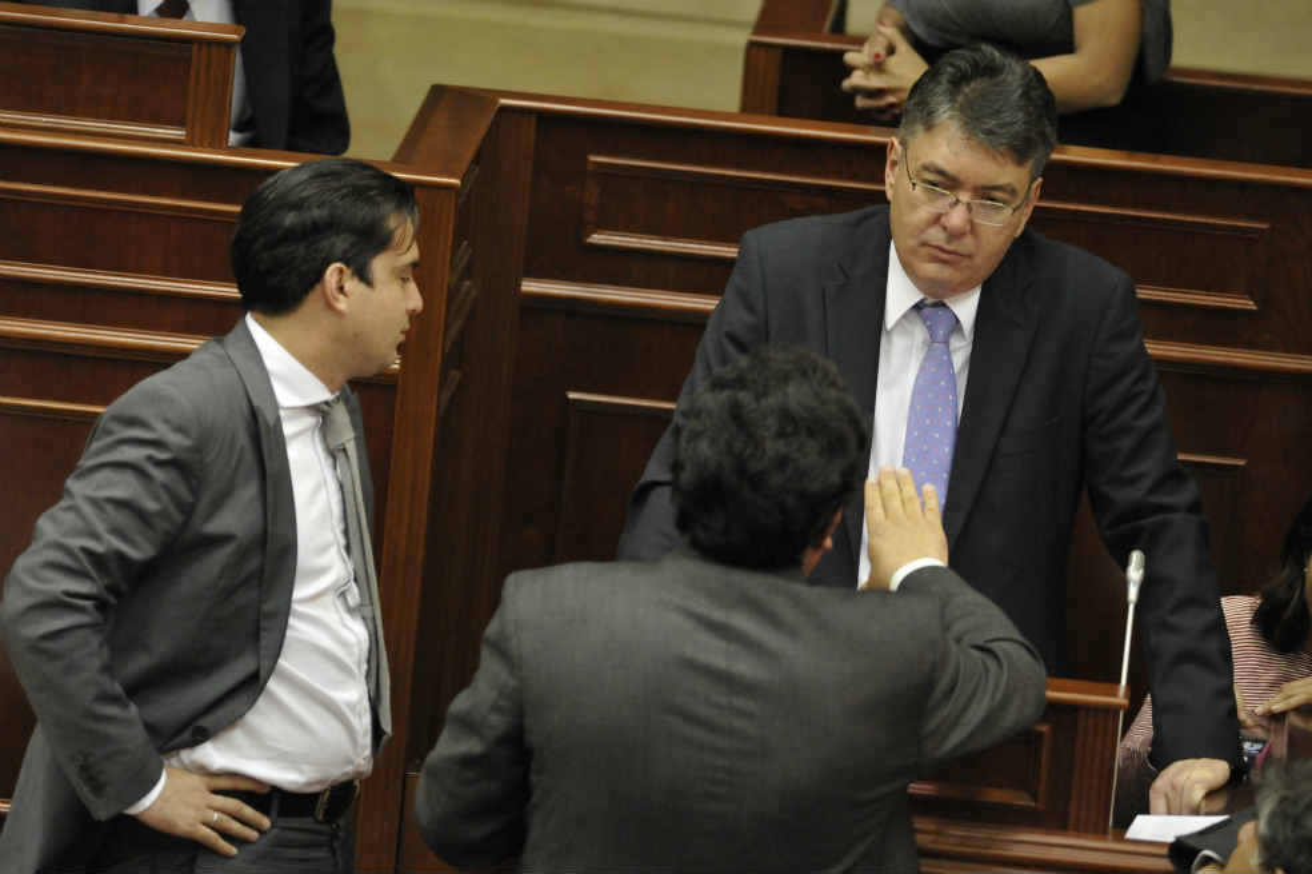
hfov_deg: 4.6
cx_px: 656
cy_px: 437
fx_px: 16391
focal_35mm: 450
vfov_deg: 3.1
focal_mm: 300
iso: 2500
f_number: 2.8
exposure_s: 1/80
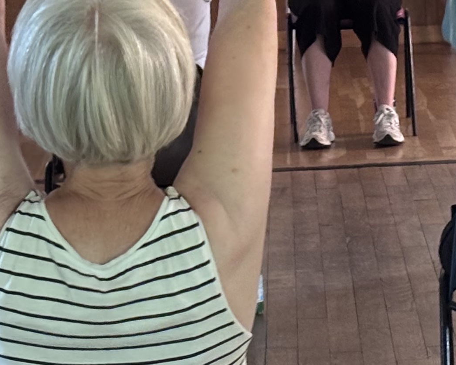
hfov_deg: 9.8
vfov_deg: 7.8
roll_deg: +2.1
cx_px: 328
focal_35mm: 197
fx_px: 2658
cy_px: -25
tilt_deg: -5.5
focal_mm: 5.96
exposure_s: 1/40
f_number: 1.6
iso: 250
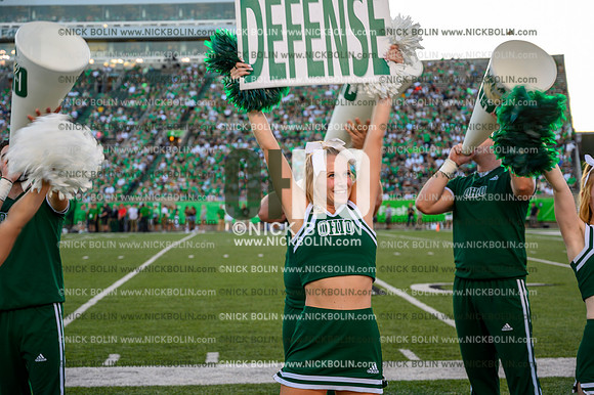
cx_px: 297
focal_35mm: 57
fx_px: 940
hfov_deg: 35.1
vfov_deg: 23.8
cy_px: 198
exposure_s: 1/50
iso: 100
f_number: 4
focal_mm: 57
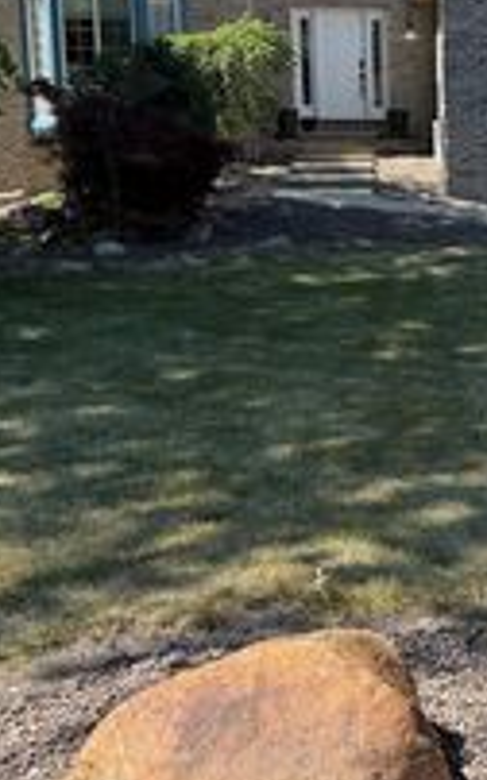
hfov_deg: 19.5
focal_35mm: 63
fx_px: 1340
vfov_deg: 32.5
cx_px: 564
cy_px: 361
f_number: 1.78
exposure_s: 1/1901
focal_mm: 6.76
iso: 80
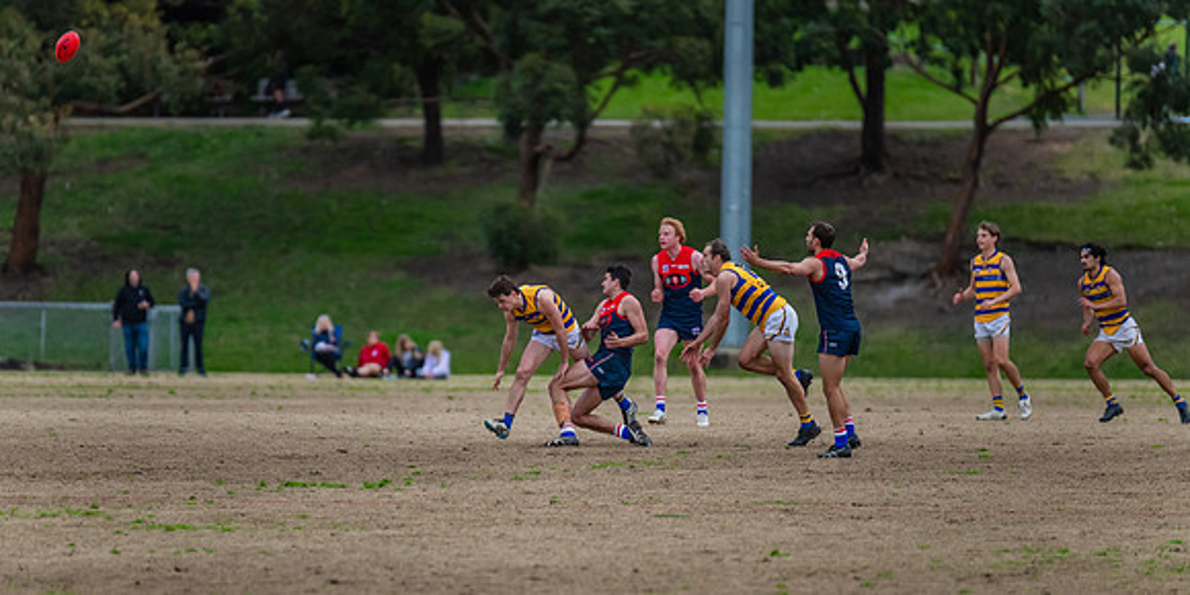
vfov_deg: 3.3
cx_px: 583
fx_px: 10178
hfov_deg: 6.7
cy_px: 365
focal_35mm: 331
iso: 1100
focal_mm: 300
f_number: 2.8
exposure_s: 1/2000
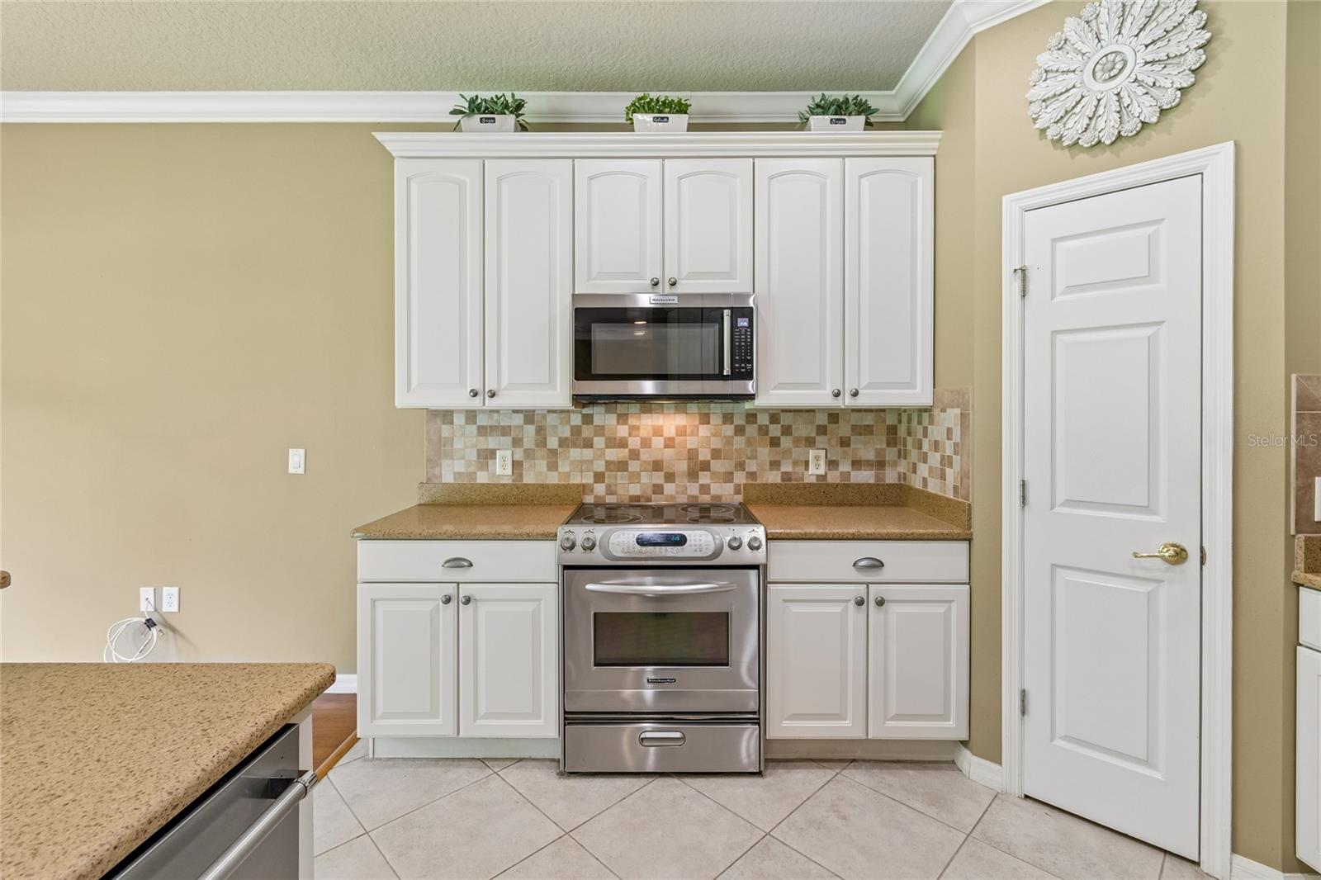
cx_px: 660
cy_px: 440
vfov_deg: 77.3
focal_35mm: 15
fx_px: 550
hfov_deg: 100.4
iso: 100
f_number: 7.1
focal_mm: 10
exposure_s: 1/6
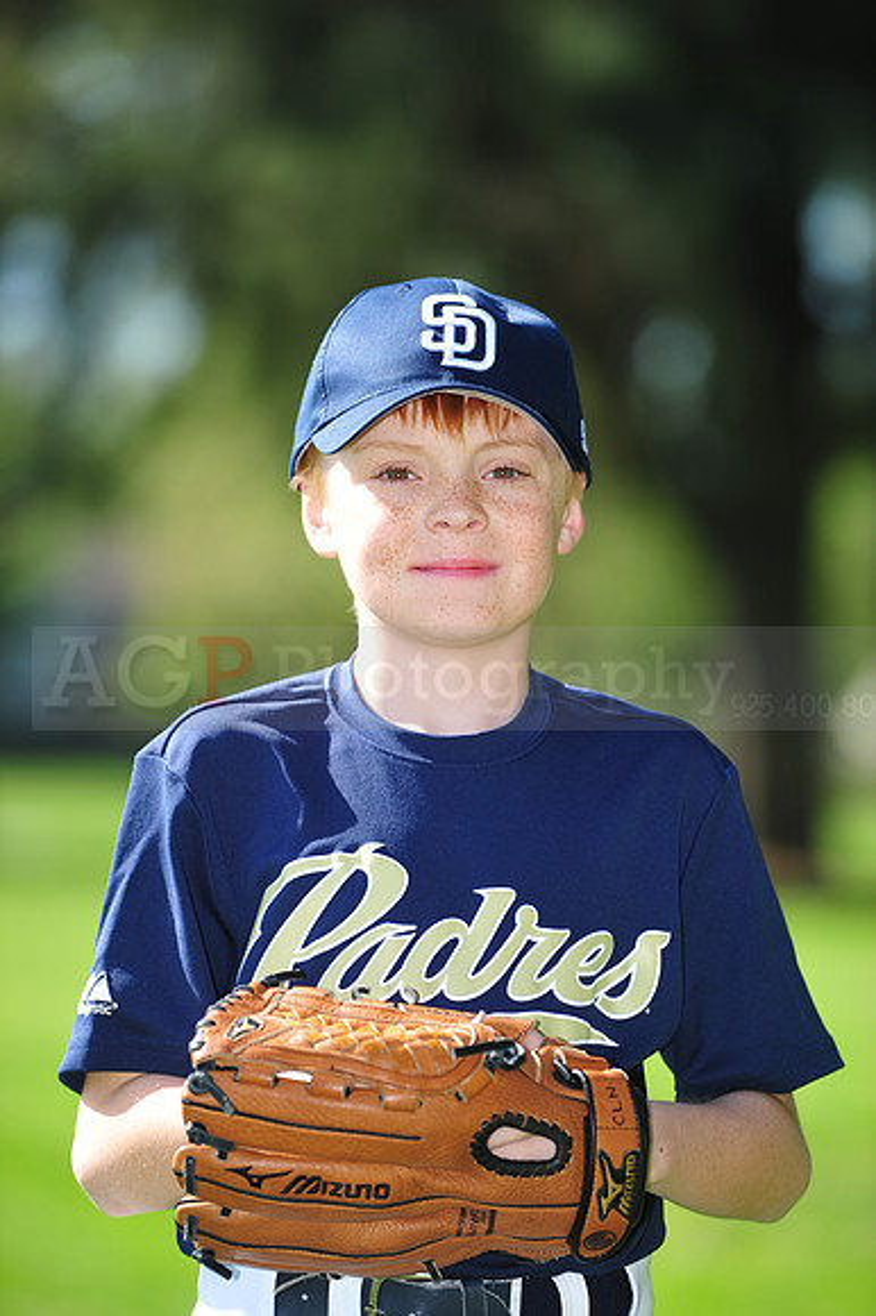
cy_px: 658
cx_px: 438
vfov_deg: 10.3
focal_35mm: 200
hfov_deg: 6.9
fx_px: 7308
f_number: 4.5
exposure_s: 1/640
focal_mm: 200
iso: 200
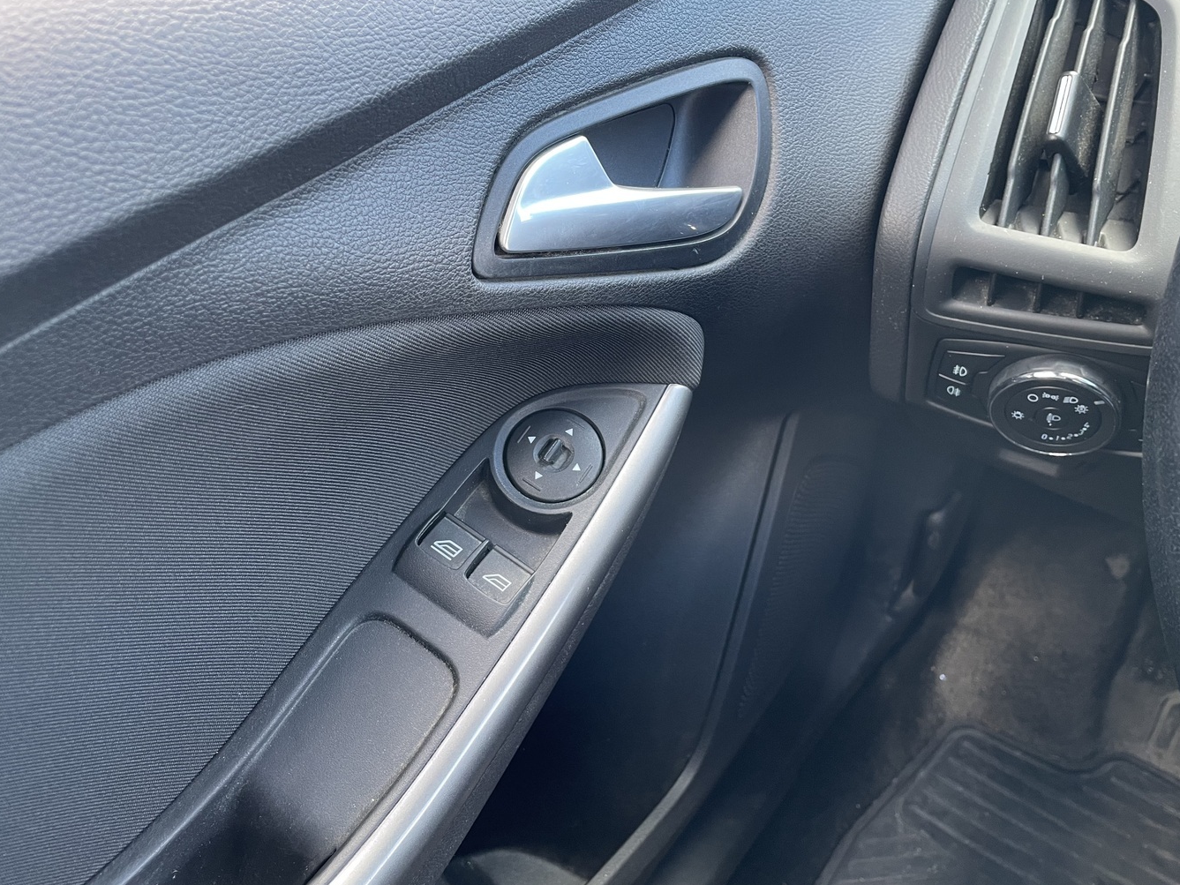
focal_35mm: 28
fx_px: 955
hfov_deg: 63.4
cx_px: 617
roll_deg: -0.1
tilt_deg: -38.3
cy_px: 442
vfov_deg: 49.8
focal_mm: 4.2
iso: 125
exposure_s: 1/67
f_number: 1.6
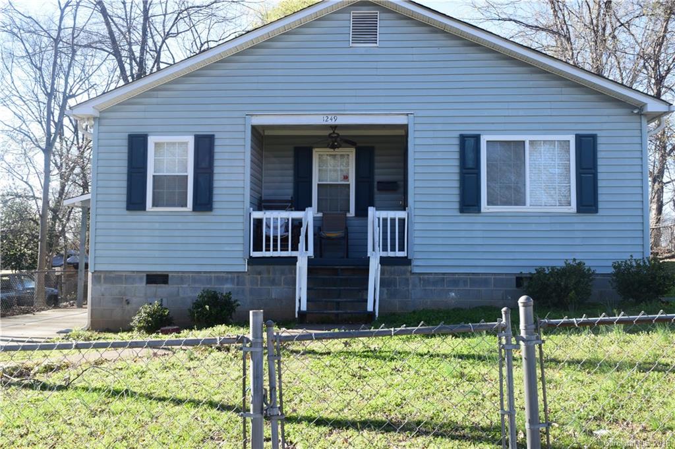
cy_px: 224
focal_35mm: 36
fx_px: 675
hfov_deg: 53.1
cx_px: 338
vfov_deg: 36.8
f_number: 10
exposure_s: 1/200
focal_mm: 24
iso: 400
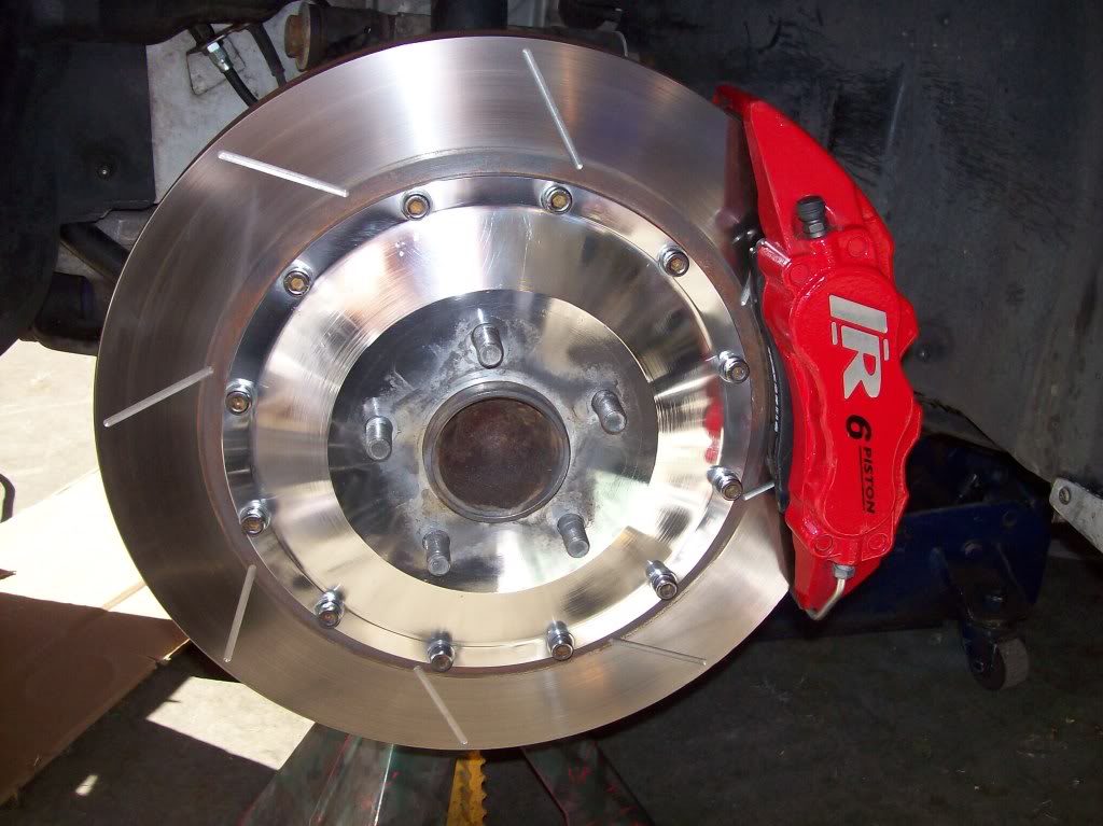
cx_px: 552
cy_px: 413
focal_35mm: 36
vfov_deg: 39.6
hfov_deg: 51.4
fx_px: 1147
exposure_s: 1/378
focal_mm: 6
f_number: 2.7
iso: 80
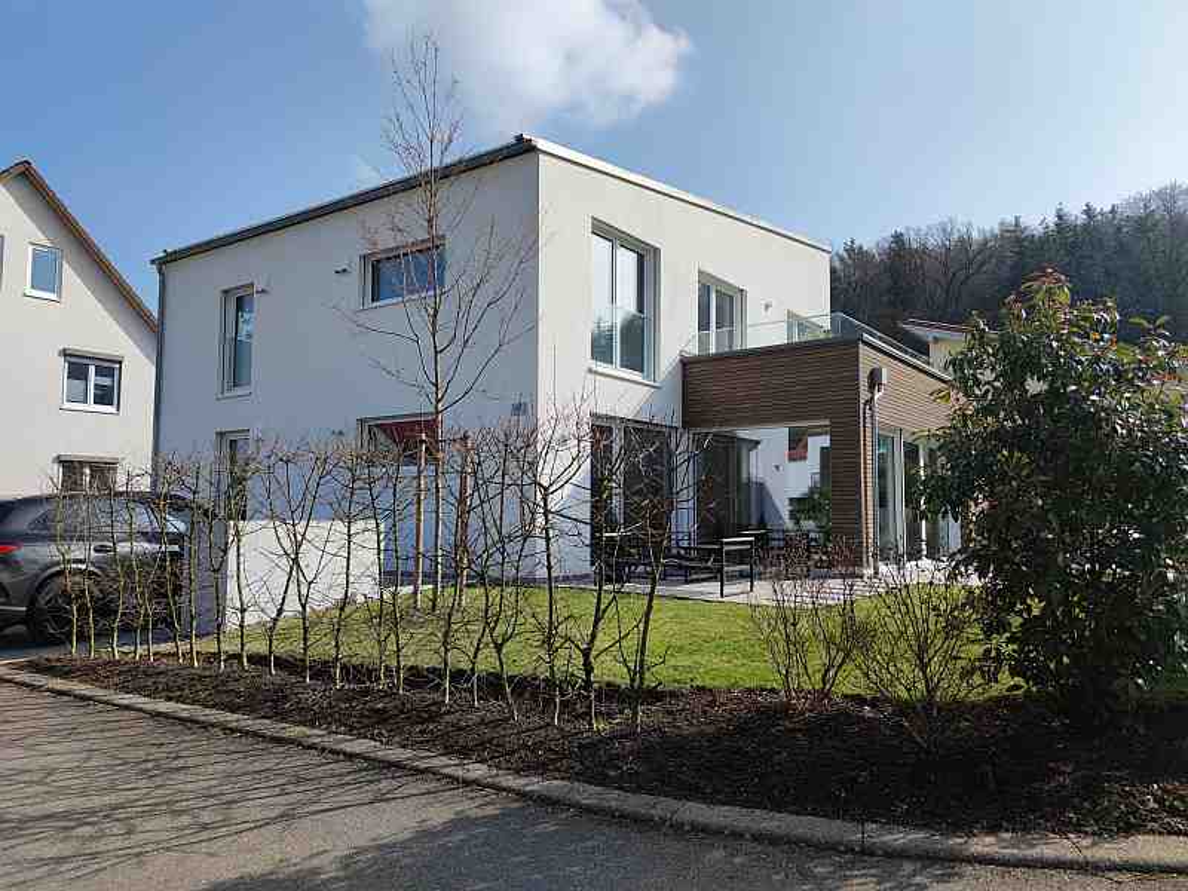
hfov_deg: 71.6
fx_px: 824
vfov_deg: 56.8
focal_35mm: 24
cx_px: 594
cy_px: 446
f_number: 1.69
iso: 50
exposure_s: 1/3264
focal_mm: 6.72
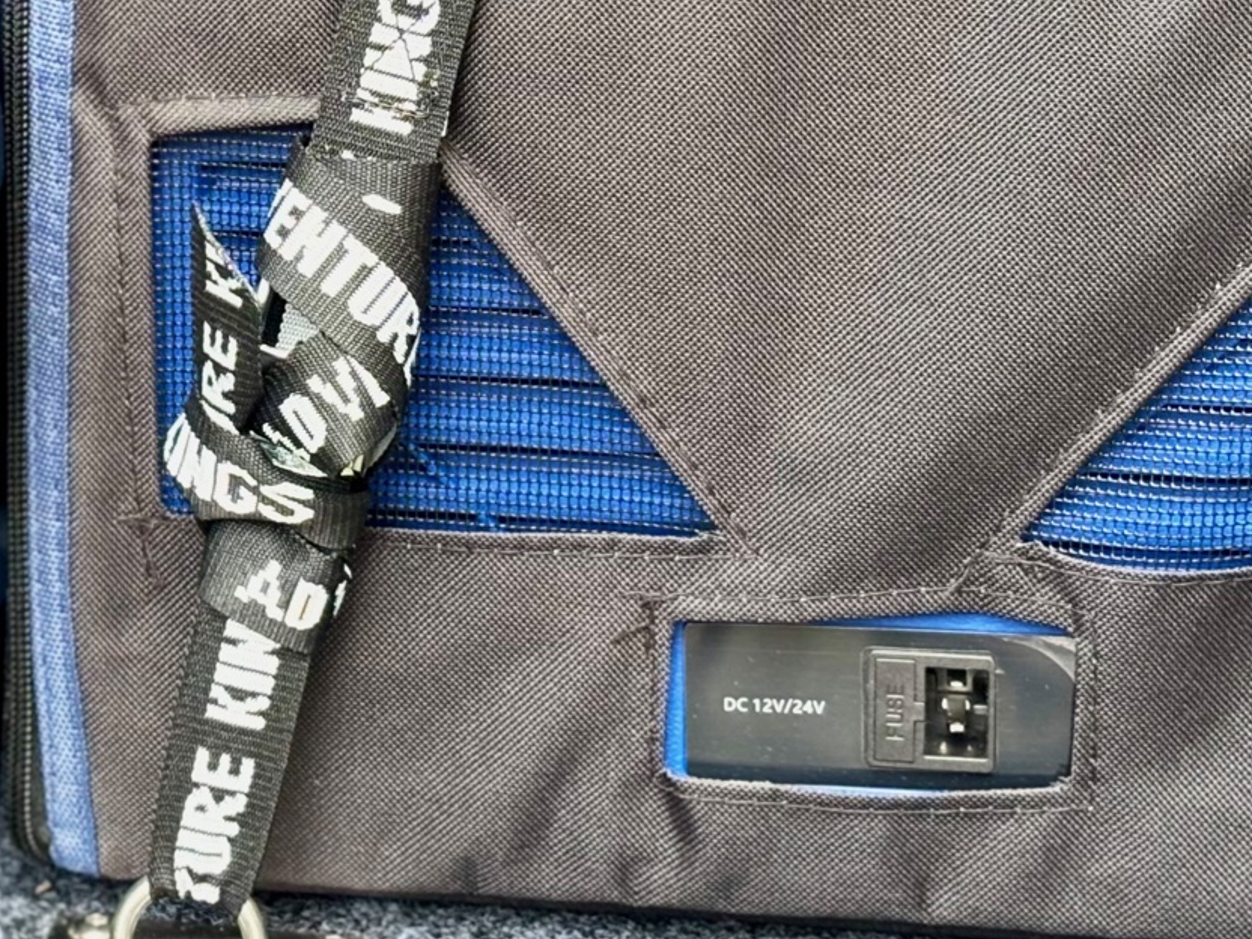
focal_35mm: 125
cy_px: 51
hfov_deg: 15.5
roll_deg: +0.2
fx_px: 4521
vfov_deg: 11.8
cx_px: -14
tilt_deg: -9.2
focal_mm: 5.96
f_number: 1.6
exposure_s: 1/60
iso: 64
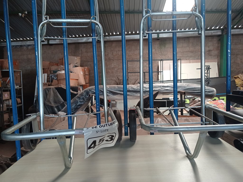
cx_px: 122
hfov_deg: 63.5
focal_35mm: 28
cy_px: 91
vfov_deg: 49.7
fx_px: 196
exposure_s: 1/60
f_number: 1.79
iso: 158
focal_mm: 4.7
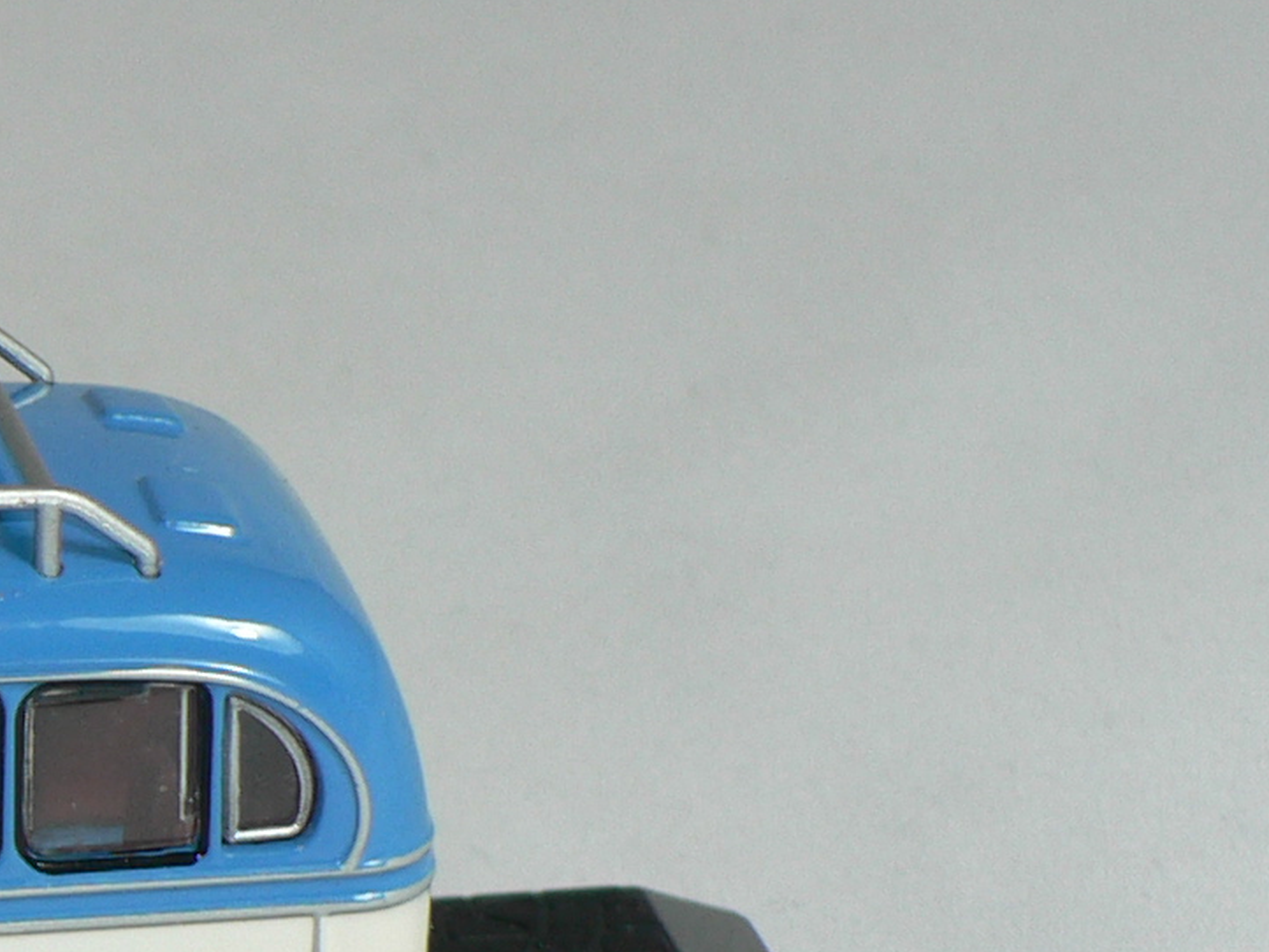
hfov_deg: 8.0
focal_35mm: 241
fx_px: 8838
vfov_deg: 6.2
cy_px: 790
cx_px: -794
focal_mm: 11.4
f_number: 3.2
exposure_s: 1/60
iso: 80
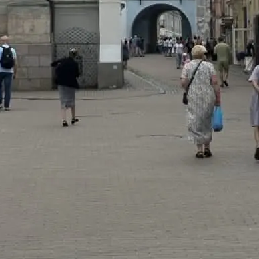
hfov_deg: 12.5
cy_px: -37
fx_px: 1185
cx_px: 166
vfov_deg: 12.2
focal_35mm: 140
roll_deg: +0.2
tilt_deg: +6.4
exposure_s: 1/3155
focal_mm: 6.9
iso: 64
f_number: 1.8
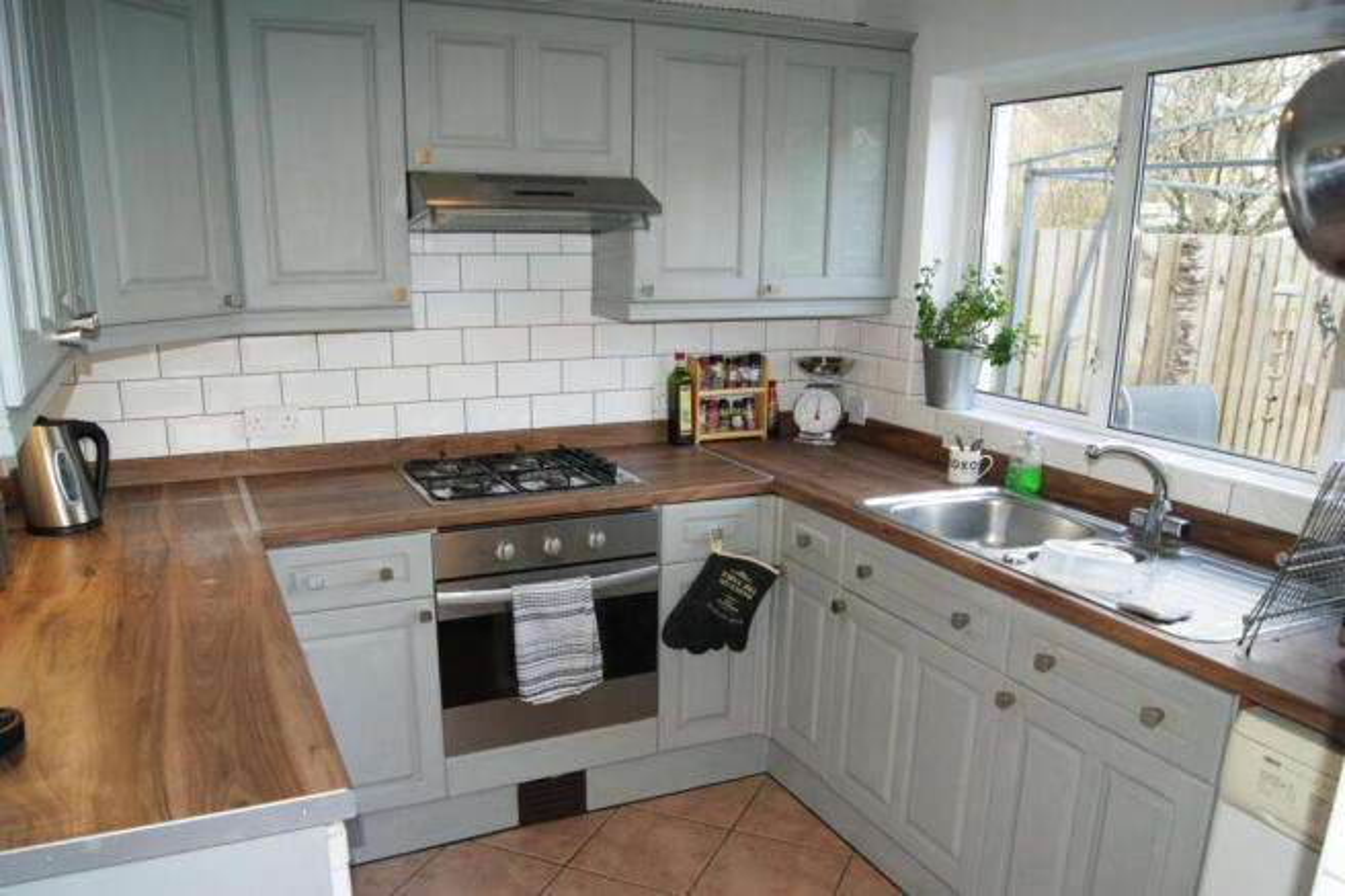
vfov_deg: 47.9
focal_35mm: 27
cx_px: 672
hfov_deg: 67.4
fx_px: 1008
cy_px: 448
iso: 400
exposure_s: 1/60
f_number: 5.6
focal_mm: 18
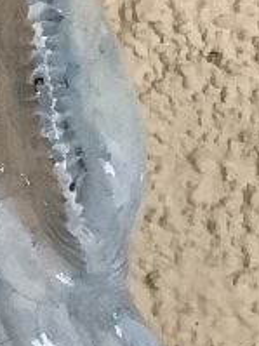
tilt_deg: -26.2
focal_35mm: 187
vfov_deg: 10.4
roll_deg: +0.8
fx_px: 1868
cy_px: 424
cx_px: -118
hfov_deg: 7.8
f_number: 2.4
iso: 320
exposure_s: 1/33
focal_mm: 3.3
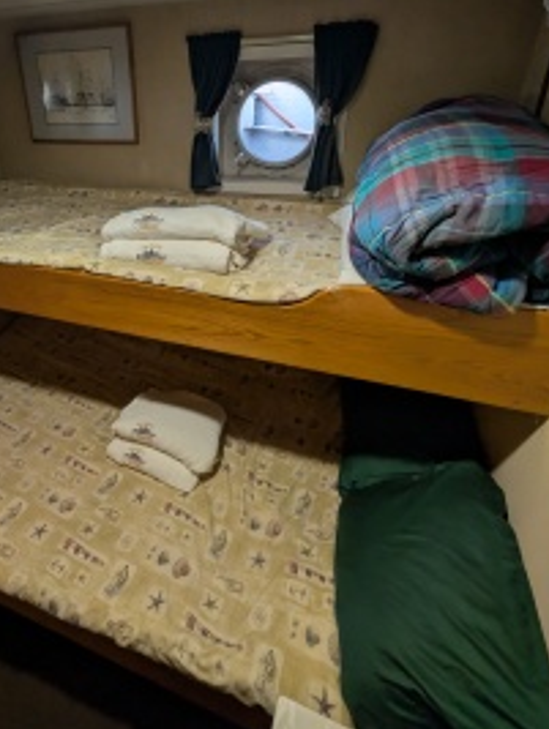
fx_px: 380
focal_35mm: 18
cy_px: 276
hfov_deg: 69.6
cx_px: 182
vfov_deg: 86.1
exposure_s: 1/40
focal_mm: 2.02
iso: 45
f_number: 1.7
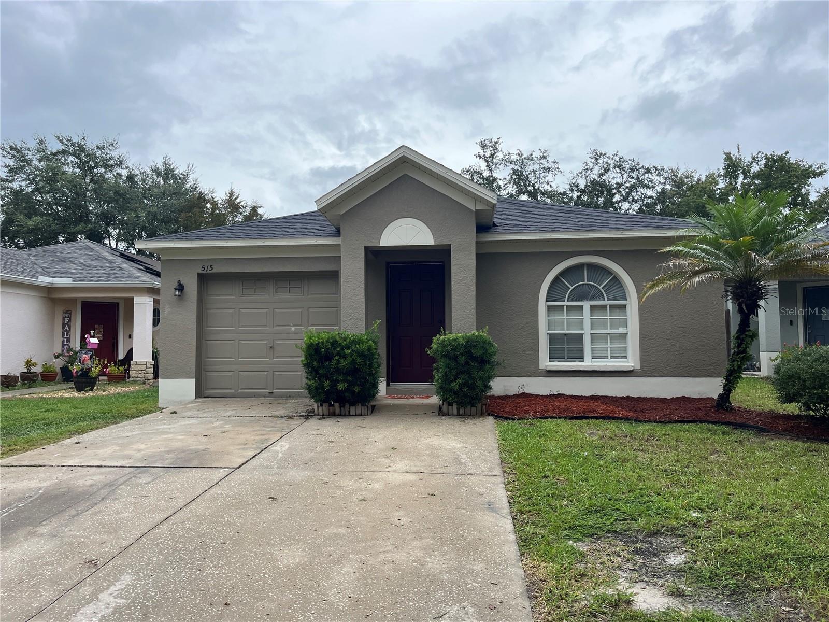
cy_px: 311
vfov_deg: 53.1
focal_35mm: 26
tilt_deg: +4.6
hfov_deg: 67.3
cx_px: 414
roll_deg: +0.1
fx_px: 623
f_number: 1.6
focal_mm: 5.1
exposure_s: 1/2410
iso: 50
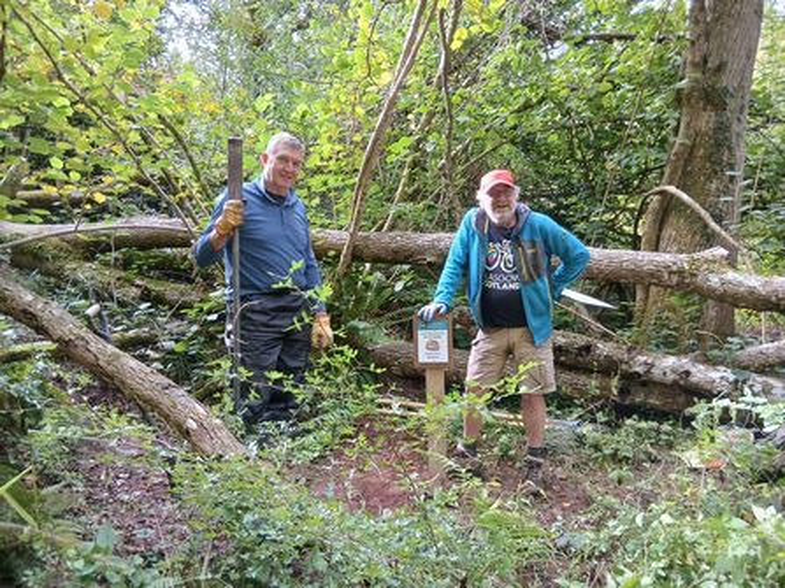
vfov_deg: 53.0
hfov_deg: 67.3
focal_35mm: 26
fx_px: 589
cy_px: 294
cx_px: 392
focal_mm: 3.98
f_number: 1.8
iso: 100
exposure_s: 1/50
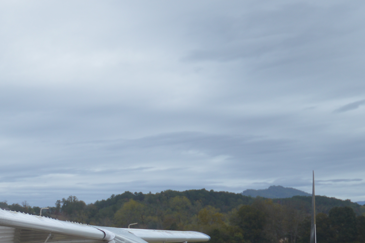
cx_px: -14
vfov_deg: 14.3
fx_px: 943
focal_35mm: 93
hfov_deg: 21.0
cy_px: 275
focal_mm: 27
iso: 100
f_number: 3.8
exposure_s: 1/500
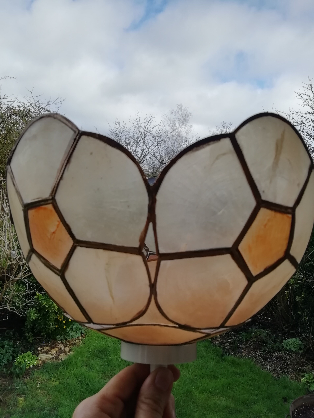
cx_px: 157
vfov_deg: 67.3
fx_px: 314
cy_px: 209
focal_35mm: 26
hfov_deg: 53.1
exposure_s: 1/326
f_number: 2.2
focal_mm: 3.21
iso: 50
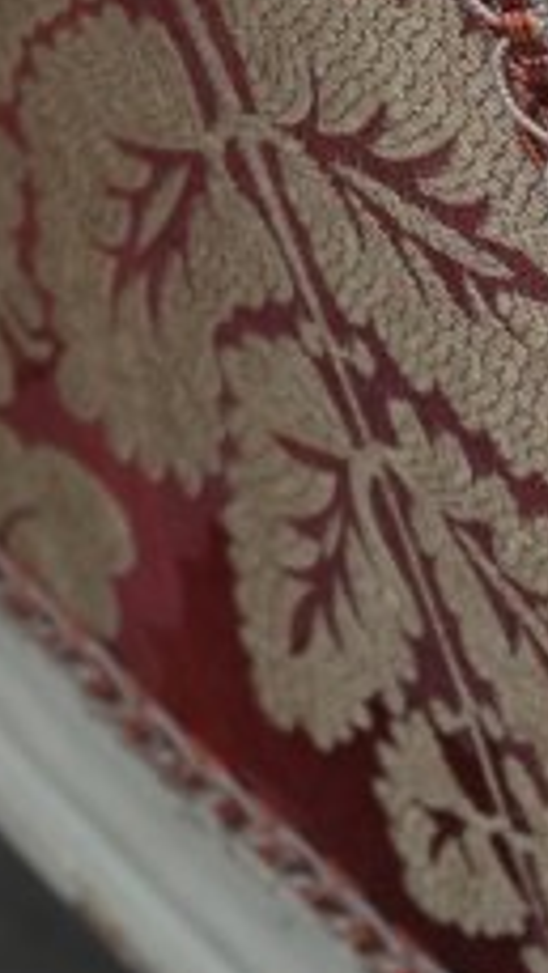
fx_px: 5522
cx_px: 599
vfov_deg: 10.1
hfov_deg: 5.7
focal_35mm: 214
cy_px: 323
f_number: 4.5
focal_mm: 26
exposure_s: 1/250
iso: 200
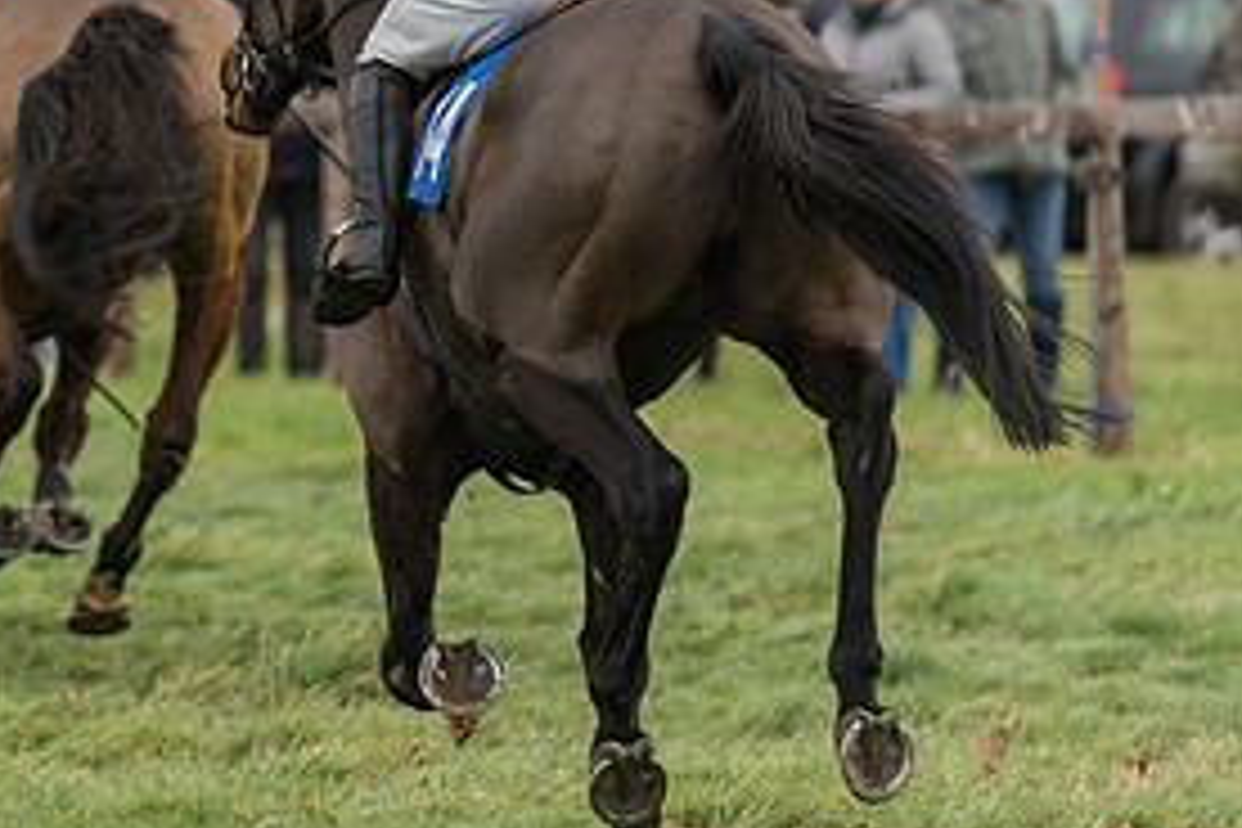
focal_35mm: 577
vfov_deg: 2.4
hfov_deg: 3.6
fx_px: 19905
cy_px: -85
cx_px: -180
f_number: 2.8
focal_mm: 200
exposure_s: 1/1000
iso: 400
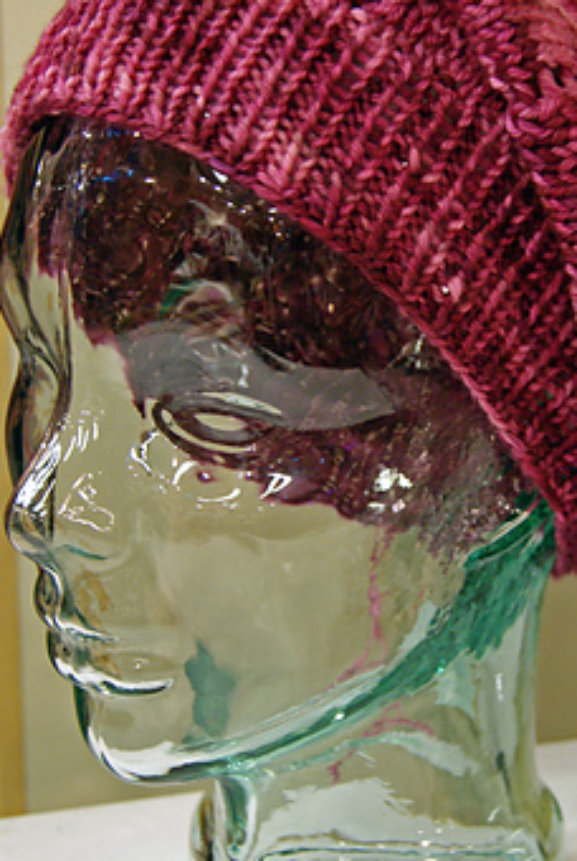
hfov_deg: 17.2
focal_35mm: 79
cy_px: 436
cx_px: 471
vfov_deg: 25.6
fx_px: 1891
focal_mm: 28
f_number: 4.5
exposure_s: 1/15
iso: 400
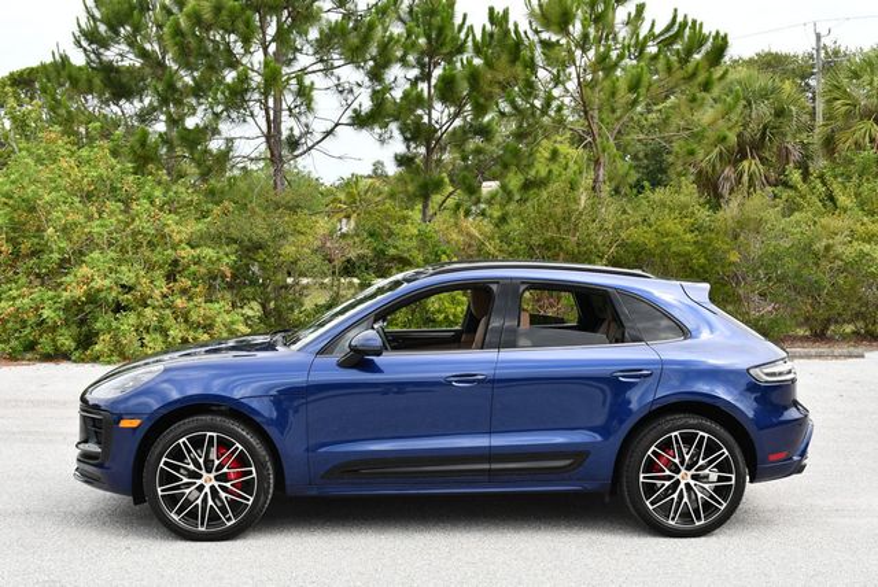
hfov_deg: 41.1
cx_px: 439
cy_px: 294
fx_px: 1172
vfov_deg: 28.1
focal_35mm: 48
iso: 200
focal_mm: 24
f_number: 6.3
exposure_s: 1/250
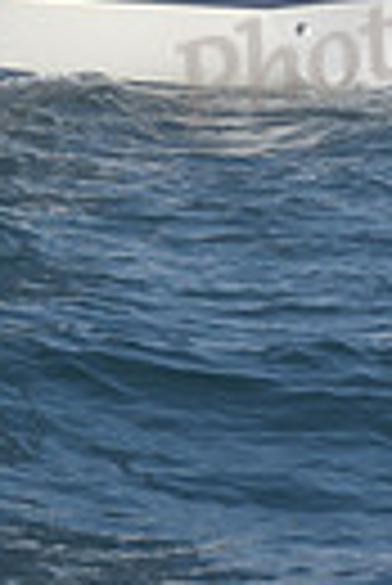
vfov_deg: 6.4
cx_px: -56
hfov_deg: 4.4
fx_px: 5098
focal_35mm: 313
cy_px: -612
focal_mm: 70
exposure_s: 1/1250
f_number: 9
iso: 320
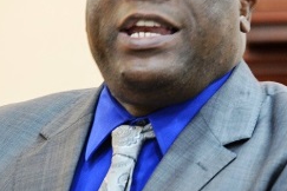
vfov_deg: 1.5
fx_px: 7557
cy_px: 76
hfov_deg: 2.2
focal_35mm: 948
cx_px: 156
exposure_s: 1/40
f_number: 5.6
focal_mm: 360
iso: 3200
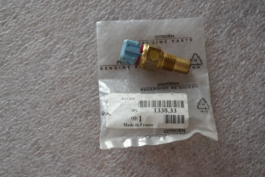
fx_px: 353
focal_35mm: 48
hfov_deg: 41.1
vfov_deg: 28.1
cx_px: 132
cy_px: 88
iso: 400
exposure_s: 1/100
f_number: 4.8
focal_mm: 32
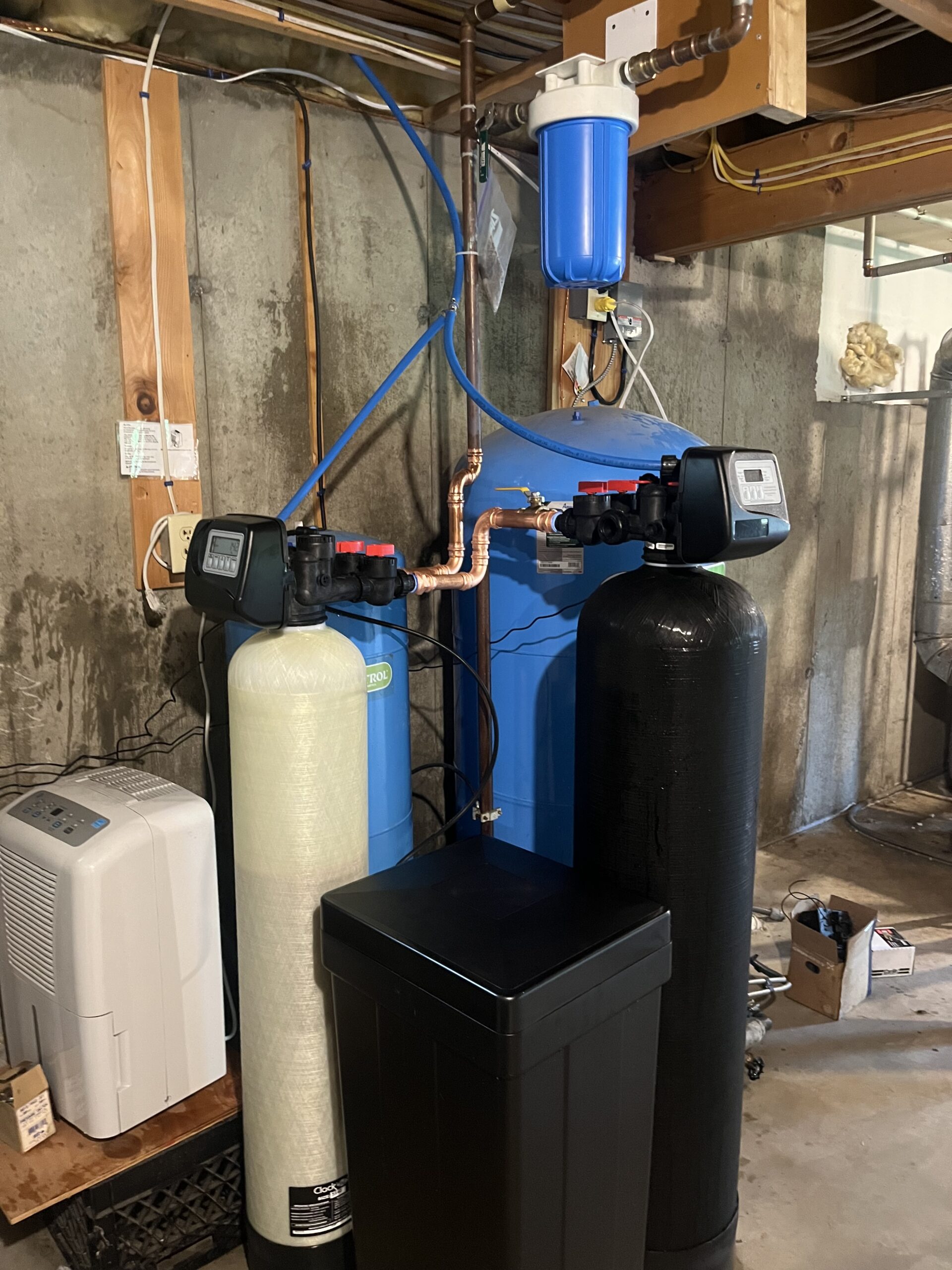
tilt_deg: -10.3
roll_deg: +1.2
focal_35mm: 26
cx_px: 476
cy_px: 635
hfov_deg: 53.1
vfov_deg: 67.3
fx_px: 953
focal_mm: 5.1
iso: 640
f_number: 1.6
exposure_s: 1/30
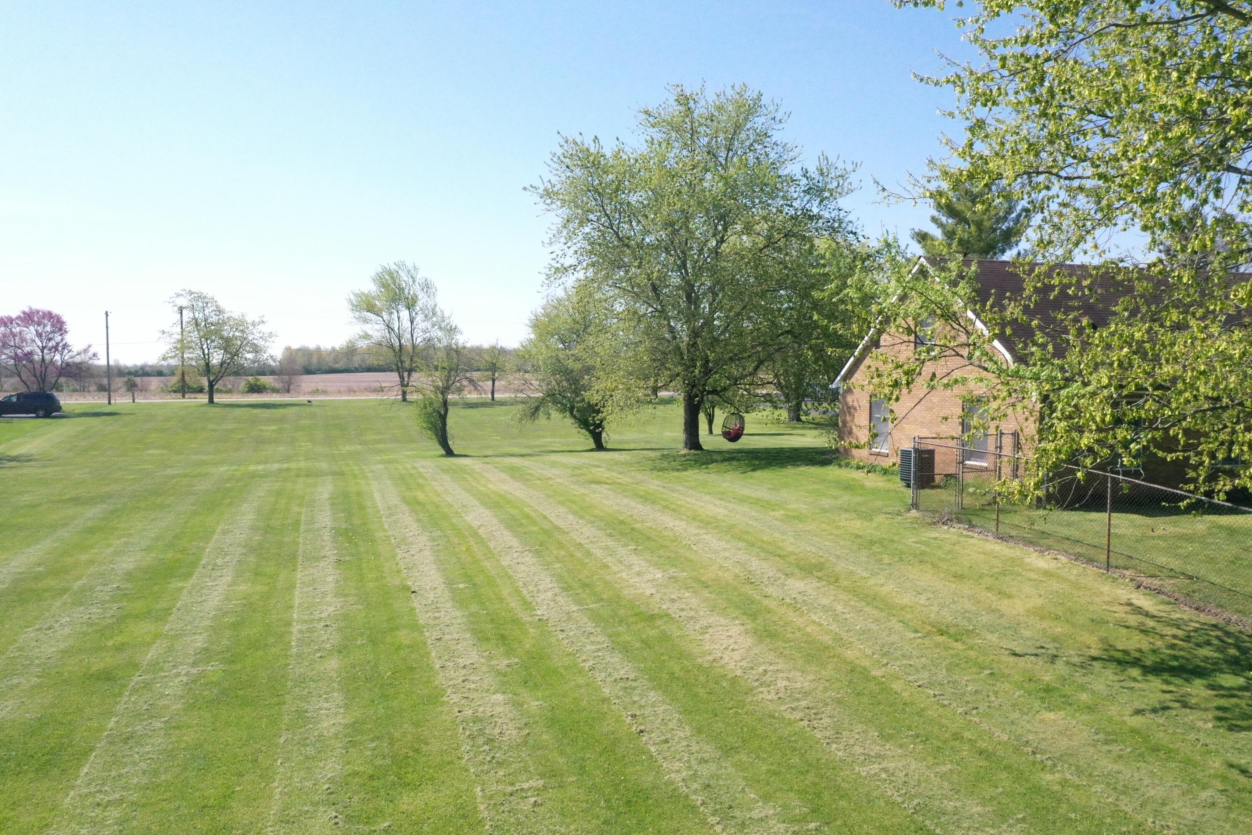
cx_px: 626
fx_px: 974
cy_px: 418
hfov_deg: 65.5
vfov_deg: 46.4
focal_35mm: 28
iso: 1600
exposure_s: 1/3200
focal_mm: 10.26
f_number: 6.3
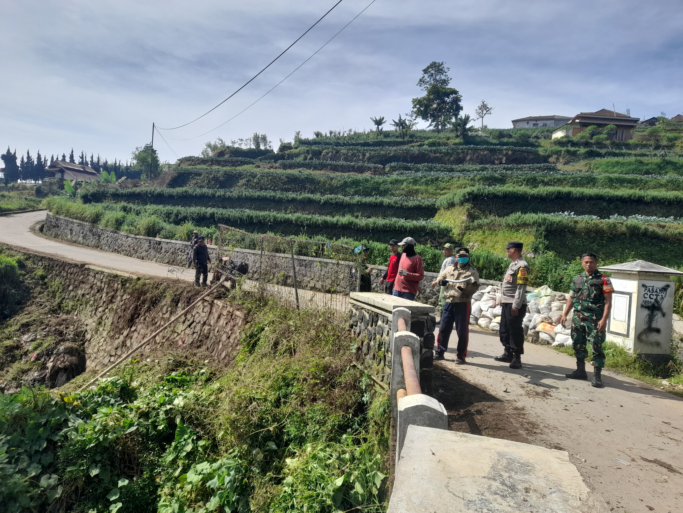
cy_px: 256
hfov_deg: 69.4
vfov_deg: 54.9
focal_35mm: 25
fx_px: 493
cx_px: 342
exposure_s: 1/714
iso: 20
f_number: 2
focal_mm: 4.6
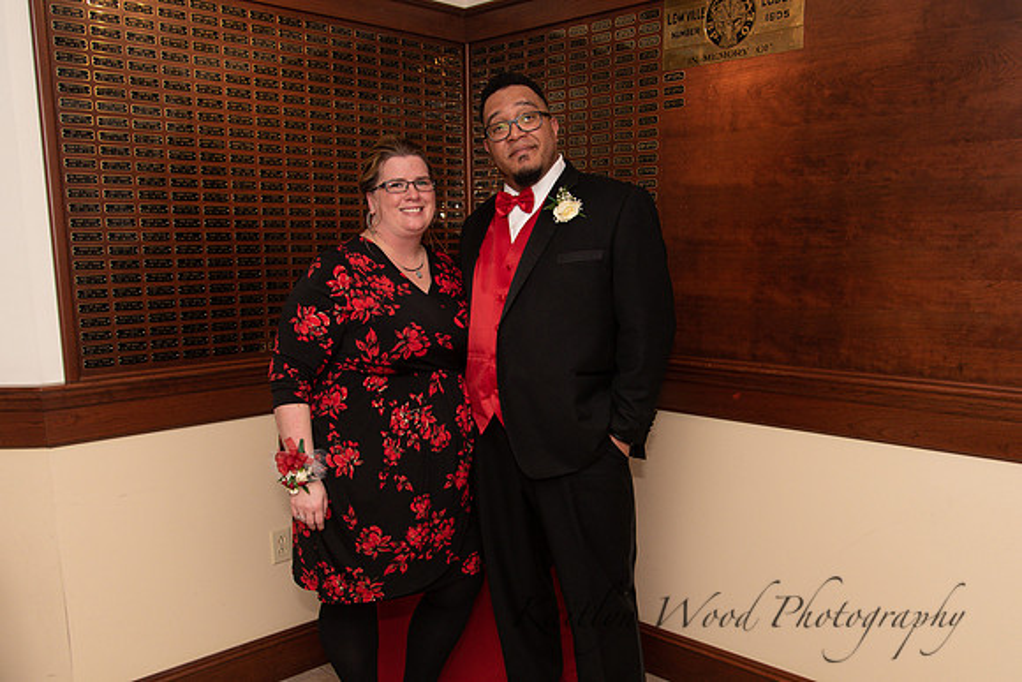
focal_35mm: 32
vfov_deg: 41.1
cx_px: 525
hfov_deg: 58.8
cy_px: 393
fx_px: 907
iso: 800
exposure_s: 1/200
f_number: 4
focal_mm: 24
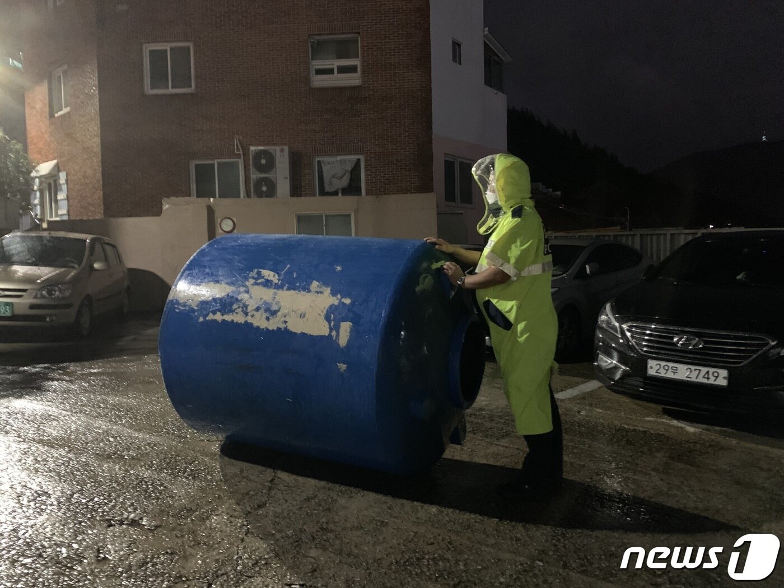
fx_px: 589
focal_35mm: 26
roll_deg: +2.3
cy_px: 294
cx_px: 392
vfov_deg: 53.1
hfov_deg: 67.3
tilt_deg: -2.2
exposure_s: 1/16
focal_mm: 4.25
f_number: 1.8
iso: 1000
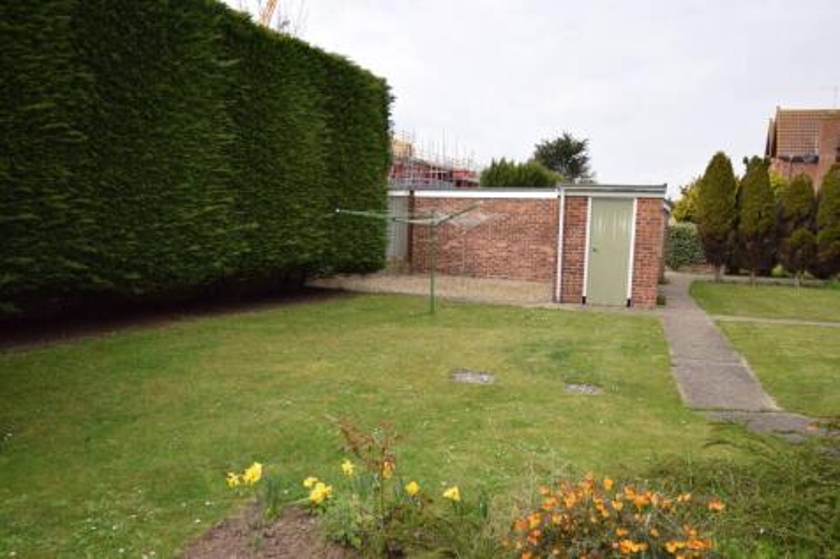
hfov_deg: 61.9
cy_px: 280
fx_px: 700
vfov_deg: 43.6
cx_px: 420
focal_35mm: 30
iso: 100
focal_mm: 20
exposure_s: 1/160
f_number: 6.3
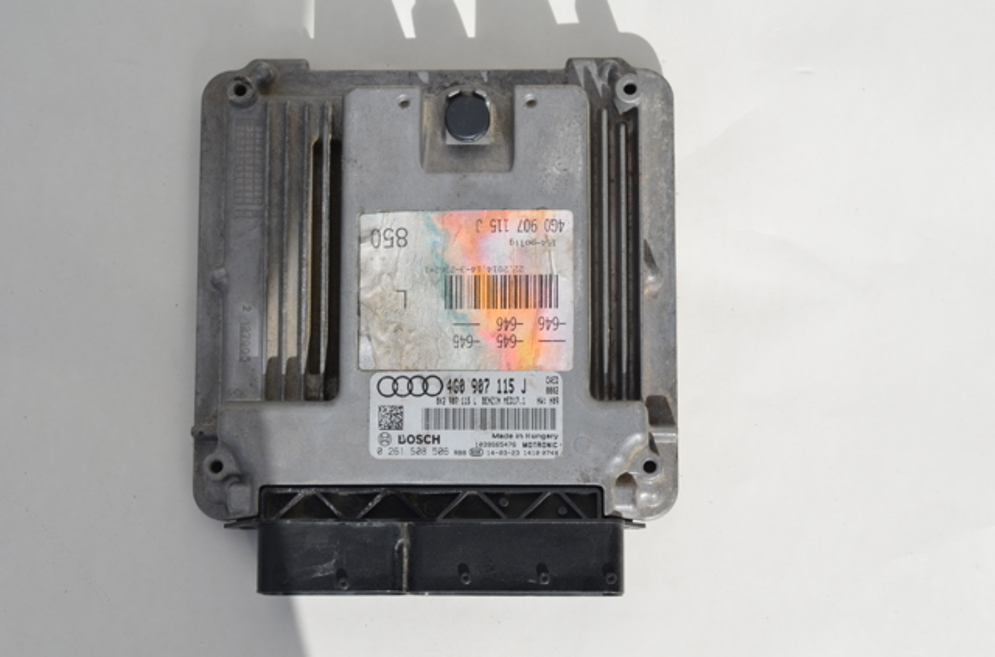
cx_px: 498
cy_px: 328
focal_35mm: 75
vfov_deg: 18.1
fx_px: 2067
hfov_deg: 27.1
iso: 100
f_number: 9
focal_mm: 50
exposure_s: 1/320
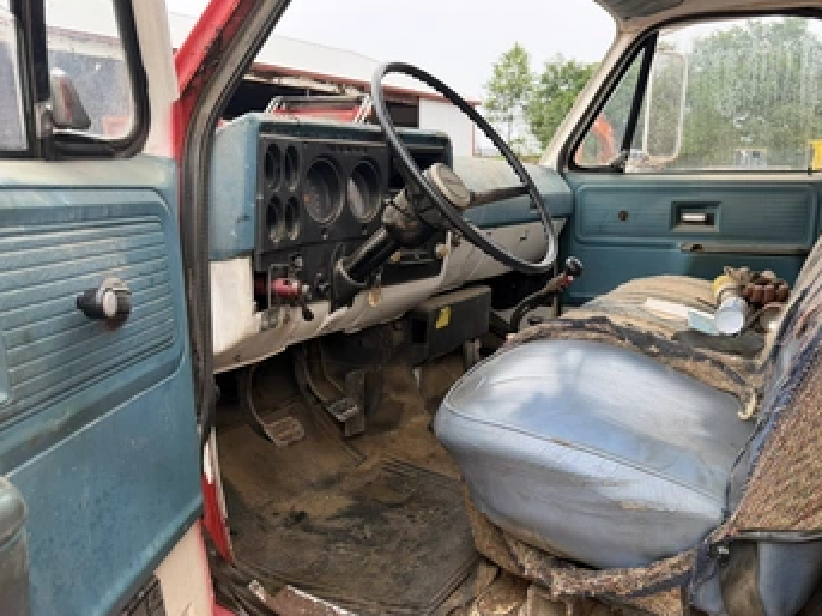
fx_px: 665
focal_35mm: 28
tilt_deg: -12.8
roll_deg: -2.2
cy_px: 333
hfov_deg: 63.1
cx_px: 475
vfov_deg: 49.7
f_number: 1.78
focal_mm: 6.76
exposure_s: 1/521
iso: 100
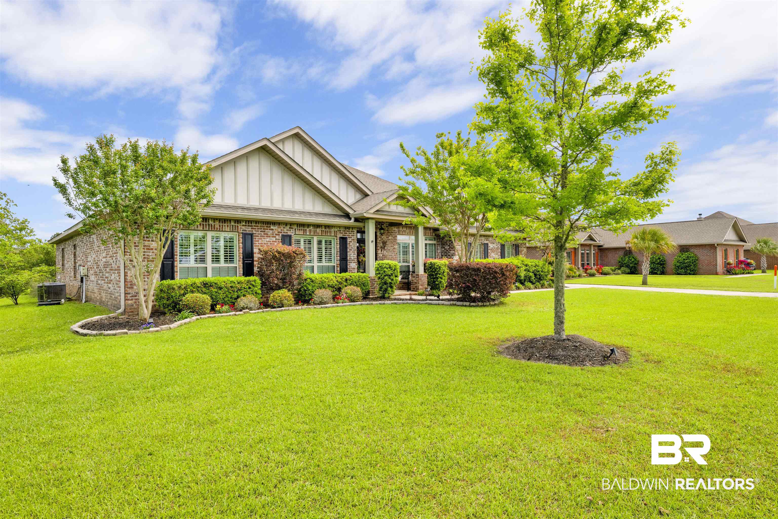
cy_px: 260
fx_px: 411
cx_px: 389
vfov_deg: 64.6
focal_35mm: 19
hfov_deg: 86.9
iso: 400
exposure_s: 1/400
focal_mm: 19
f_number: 13
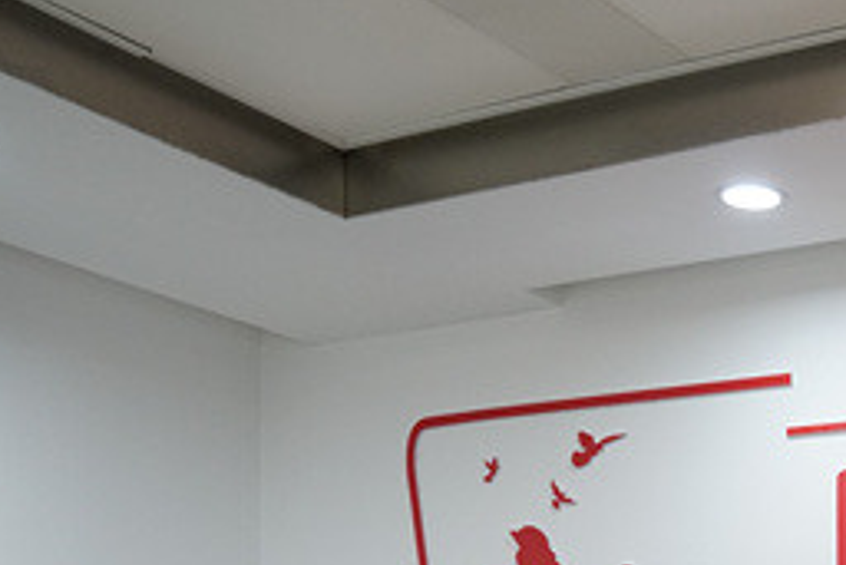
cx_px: 1005
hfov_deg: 24.5
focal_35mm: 75
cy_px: 838
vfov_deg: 16.6
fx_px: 1763
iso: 1600
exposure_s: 1/160
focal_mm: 24
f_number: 4
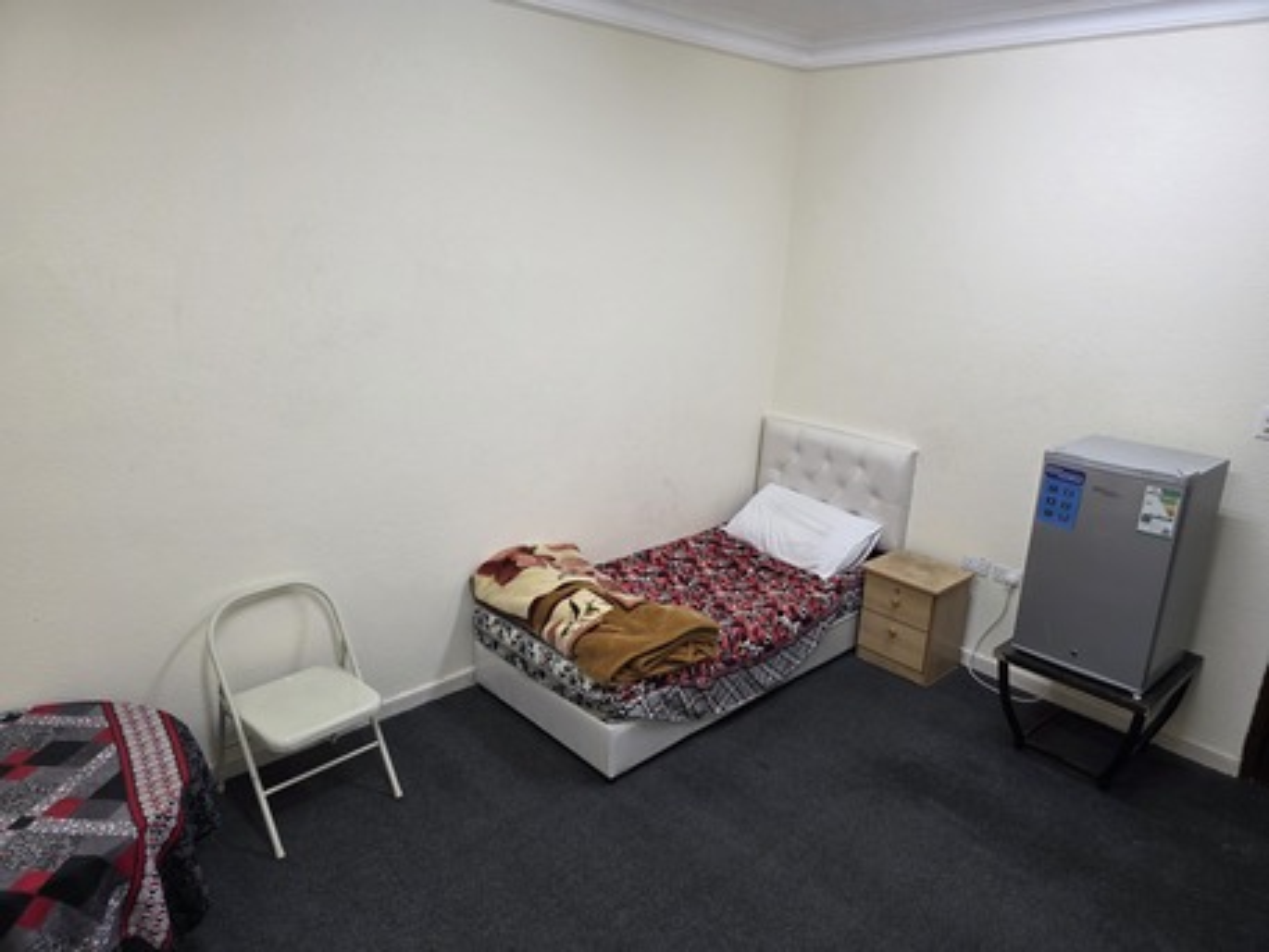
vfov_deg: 58.9
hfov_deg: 73.9
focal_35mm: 23
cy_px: 476
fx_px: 843
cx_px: 634
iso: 160
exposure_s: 1/60
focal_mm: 6.3
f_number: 1.7
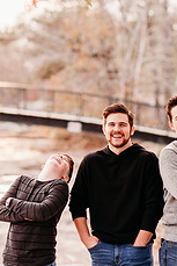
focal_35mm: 167
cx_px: 113
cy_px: 168
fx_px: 1230
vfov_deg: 12.3
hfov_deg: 8.2
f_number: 2.2
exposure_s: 1/320
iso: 320
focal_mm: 85
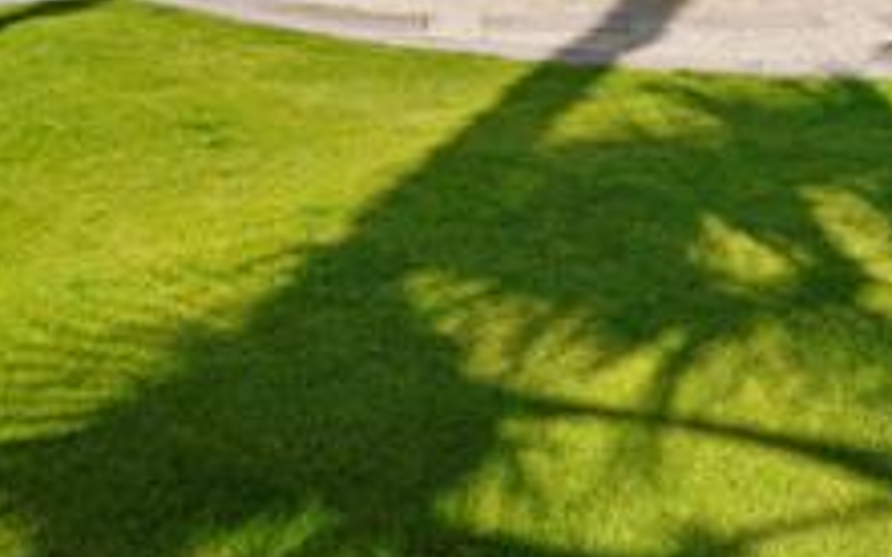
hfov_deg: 34.5
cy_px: -240
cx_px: 500
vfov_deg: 19.6
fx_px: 1434
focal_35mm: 59
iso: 100
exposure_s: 1/250
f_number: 8
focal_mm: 20
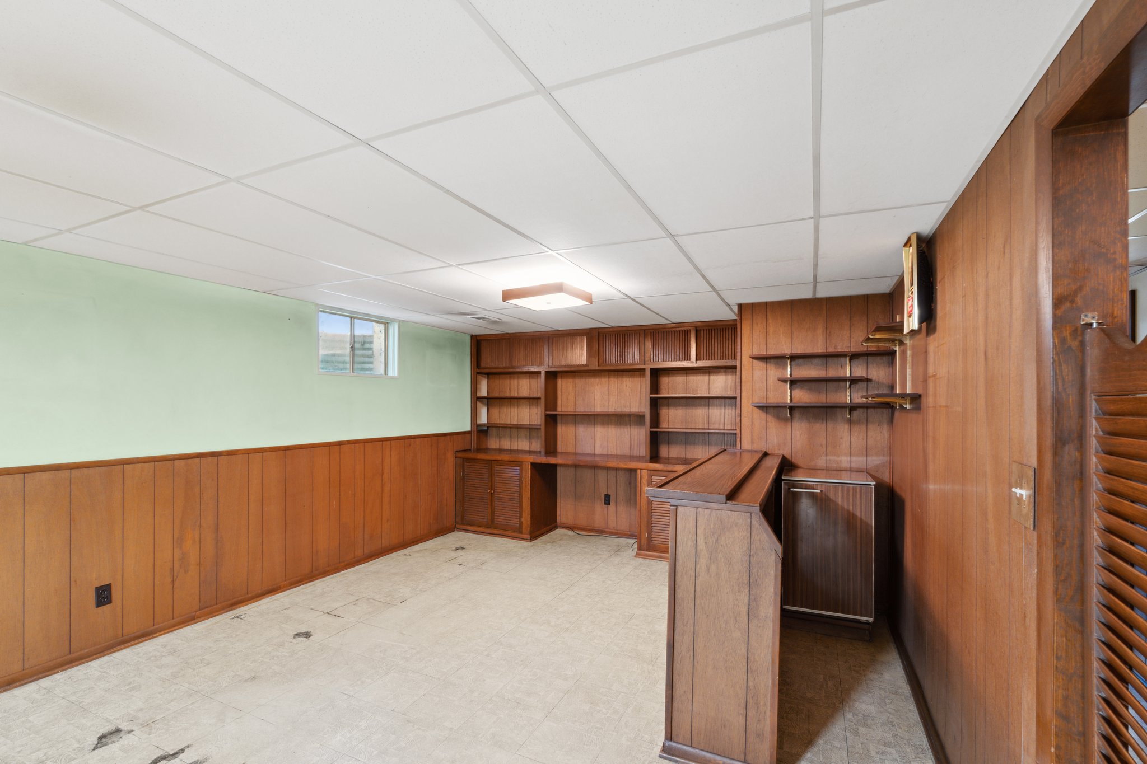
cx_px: 574
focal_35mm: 16
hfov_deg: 96.7
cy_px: 382
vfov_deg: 73.7
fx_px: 510
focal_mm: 16
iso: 640
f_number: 9
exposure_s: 1/2
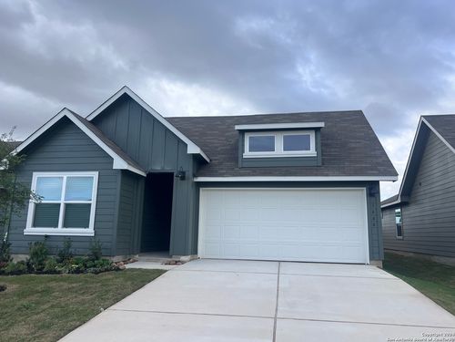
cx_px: 228
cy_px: 171
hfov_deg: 67.3
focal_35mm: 26
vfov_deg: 53.1
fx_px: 342
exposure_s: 1/2299
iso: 50
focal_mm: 5.7
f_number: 1.5
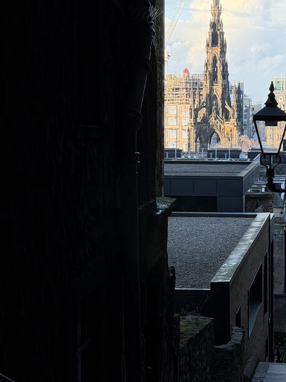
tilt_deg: -1.2
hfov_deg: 15.5
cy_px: 121
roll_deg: -0.3
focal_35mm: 95
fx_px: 1046
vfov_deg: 20.6
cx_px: 196
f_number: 1.78
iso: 64
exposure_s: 1/769
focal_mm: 6.76
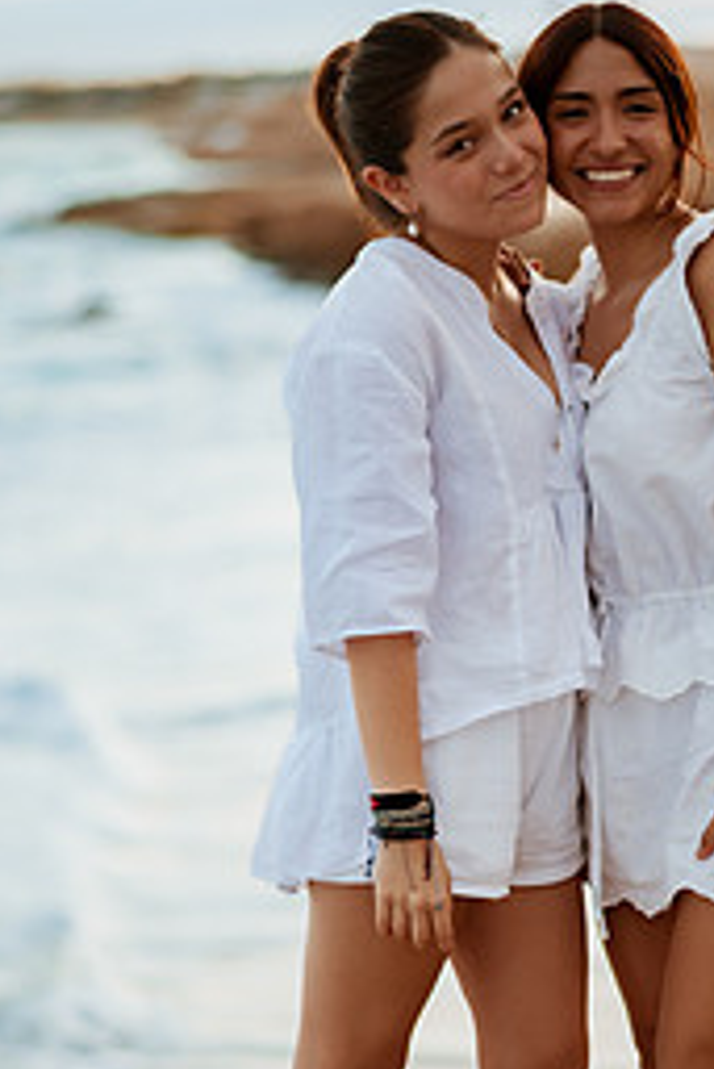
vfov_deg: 19.9
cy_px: 714
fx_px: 3030
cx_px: 514
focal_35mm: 102
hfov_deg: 13.4
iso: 80
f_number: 1.4
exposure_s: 1/2500
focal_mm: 58
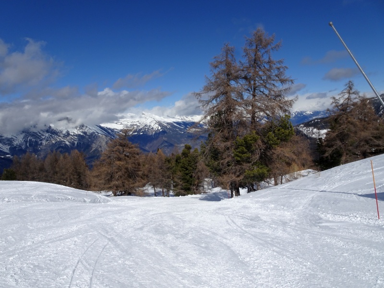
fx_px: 266
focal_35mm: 24
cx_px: 192
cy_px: 144
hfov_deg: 71.6
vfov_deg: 56.8
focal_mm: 4.1
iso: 80
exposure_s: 1/2000
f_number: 4
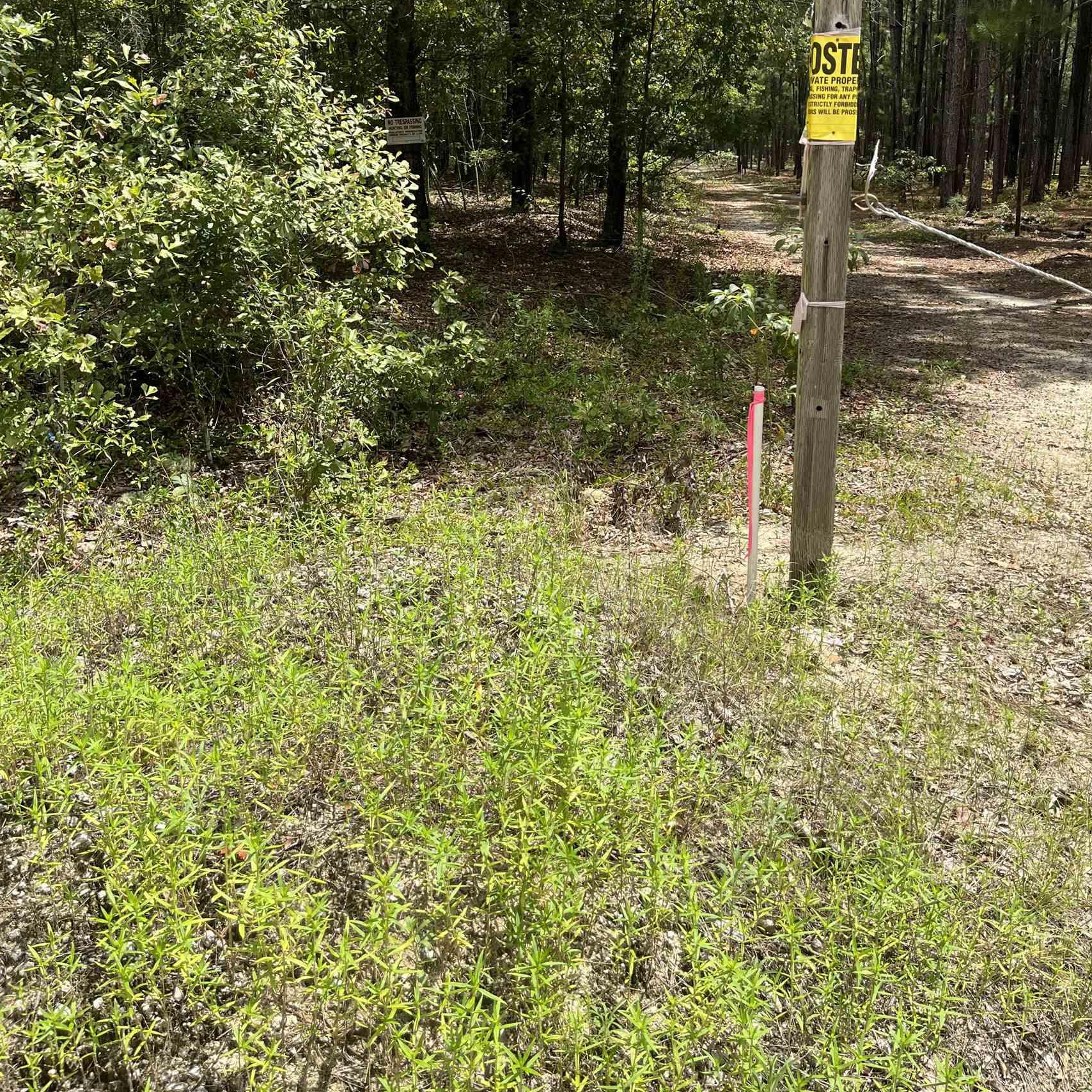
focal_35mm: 31
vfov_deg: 51.5
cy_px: 359
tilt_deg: -10.5
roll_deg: +1.4
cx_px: 548
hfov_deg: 52.5
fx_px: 1106
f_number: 1.6
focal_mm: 5.1
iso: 50
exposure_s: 1/1422
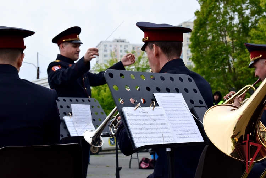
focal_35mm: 82
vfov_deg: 16.6
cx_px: 133
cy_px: 89
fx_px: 610
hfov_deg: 24.6
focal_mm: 55
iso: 640
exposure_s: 1/500
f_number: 11
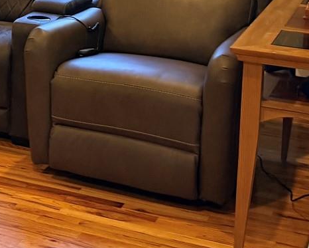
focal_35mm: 103
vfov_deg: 14.4
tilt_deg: -6.8
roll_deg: -0.4
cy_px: -57
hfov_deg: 17.4
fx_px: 942
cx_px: -105
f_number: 1.78
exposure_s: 1/60
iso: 320
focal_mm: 6.76
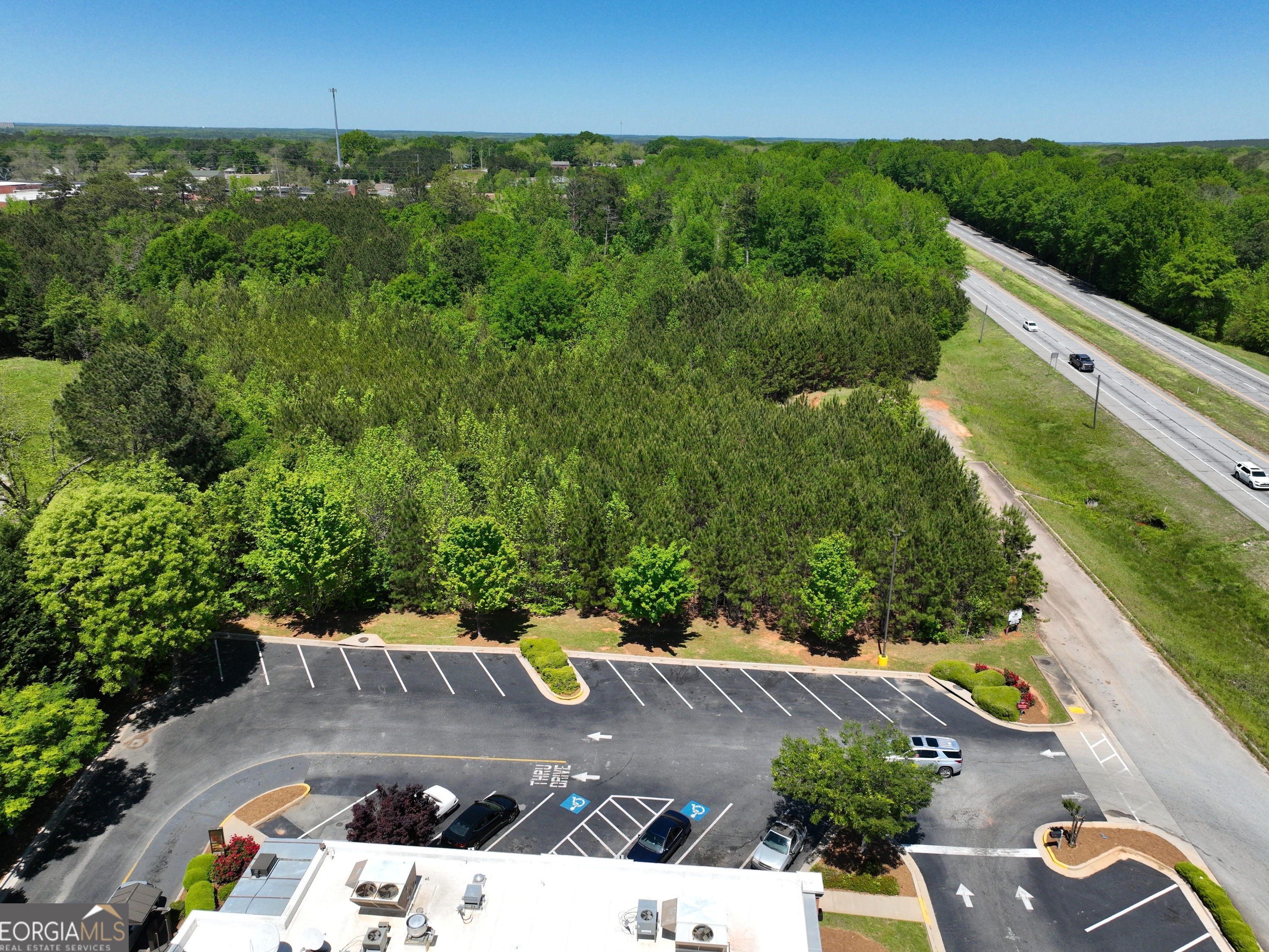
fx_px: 916
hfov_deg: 69.4
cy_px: 457
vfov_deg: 54.9
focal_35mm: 25
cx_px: 641
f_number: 2.8
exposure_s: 1/3200
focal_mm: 12.29
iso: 140
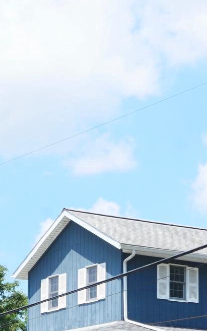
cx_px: 104
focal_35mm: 148
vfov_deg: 13.9
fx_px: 1331
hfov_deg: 8.9
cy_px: 341
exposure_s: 1/80
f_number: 13
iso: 100
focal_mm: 31
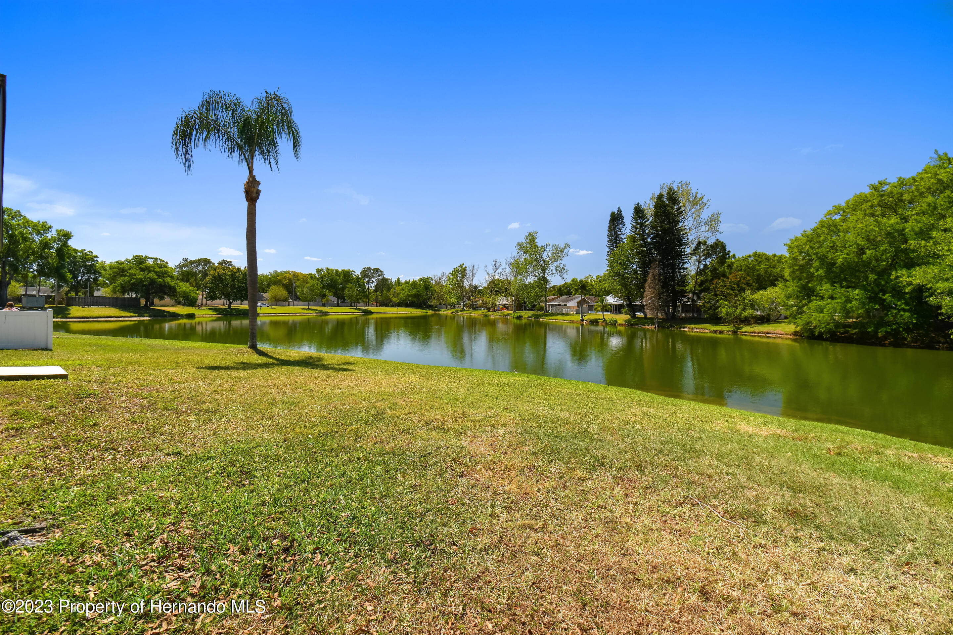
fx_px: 397
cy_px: 318
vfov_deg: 77.3
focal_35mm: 15
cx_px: 476
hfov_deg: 100.4
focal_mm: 10
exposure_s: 1/200
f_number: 7.1
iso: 100
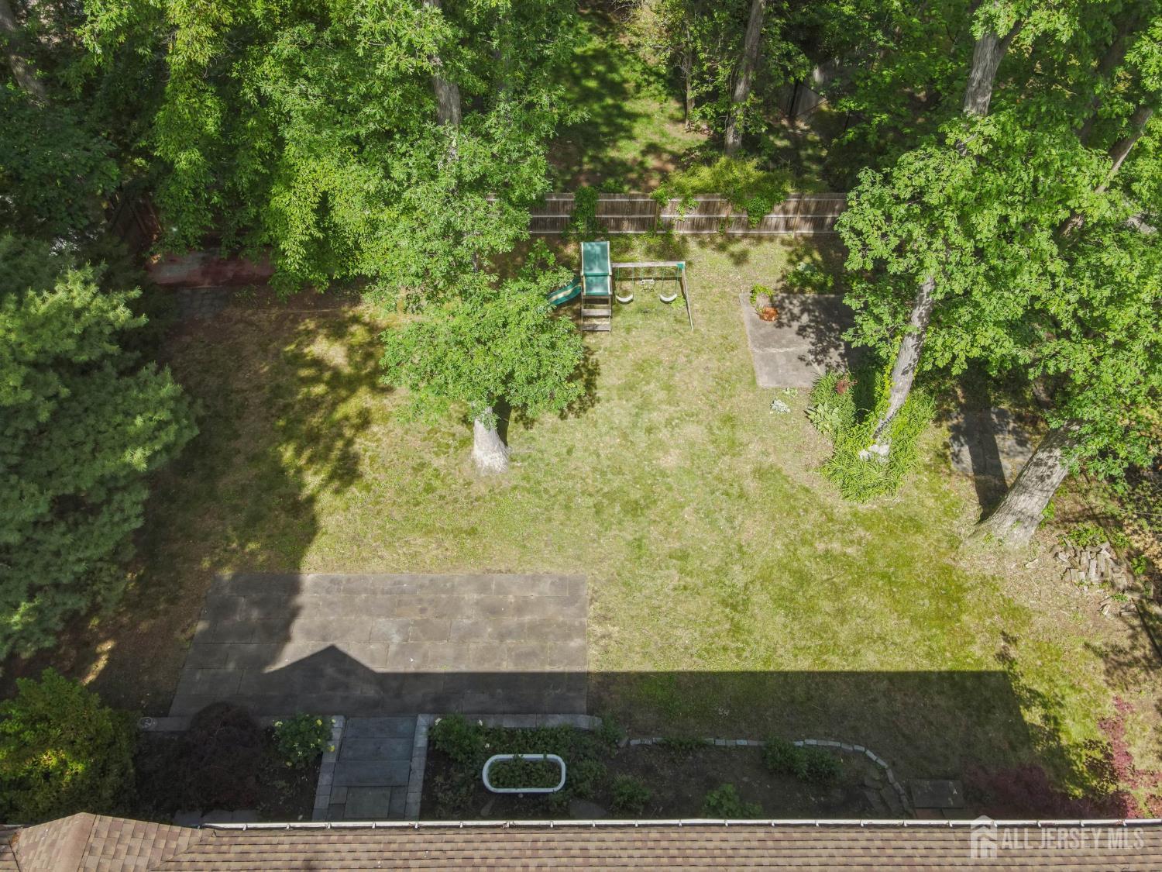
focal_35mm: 24
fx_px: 806
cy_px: 436
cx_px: 581
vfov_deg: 56.8
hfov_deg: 71.6
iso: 100
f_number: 2.8
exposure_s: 1/320
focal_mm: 4.5
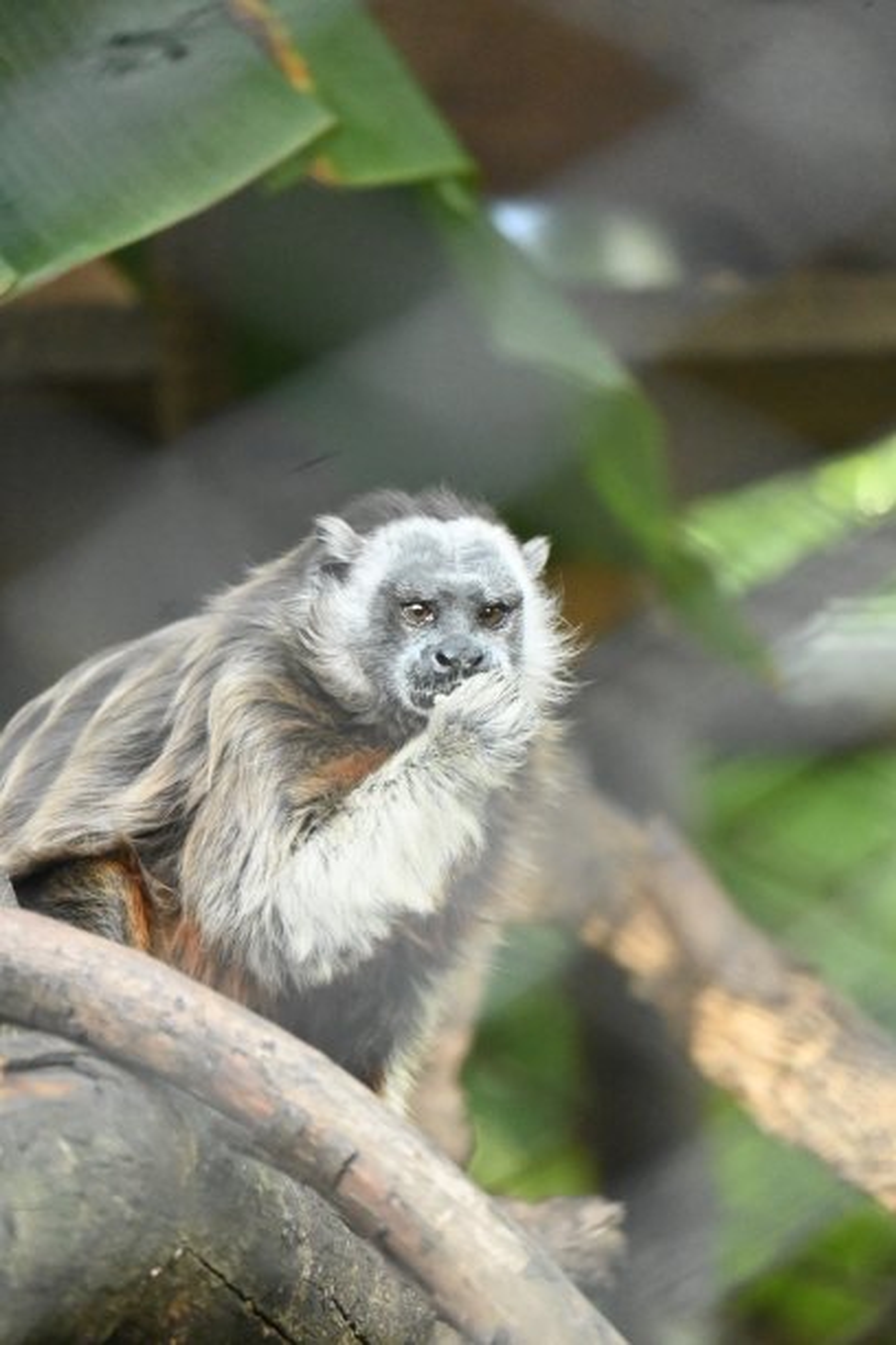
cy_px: 672
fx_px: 13999
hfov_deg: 3.7
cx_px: 448
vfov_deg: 5.5
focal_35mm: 375
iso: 8000
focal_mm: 250
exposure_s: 1/320
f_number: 6.3
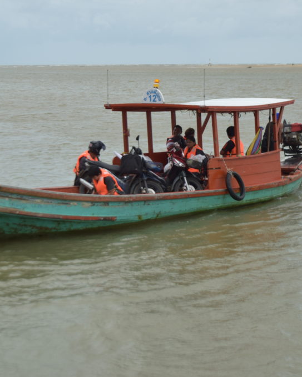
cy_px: 189
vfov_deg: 18.8
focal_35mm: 102
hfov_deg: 15.1
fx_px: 1140
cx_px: 129
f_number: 5.6
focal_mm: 48
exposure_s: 1/1000
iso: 220
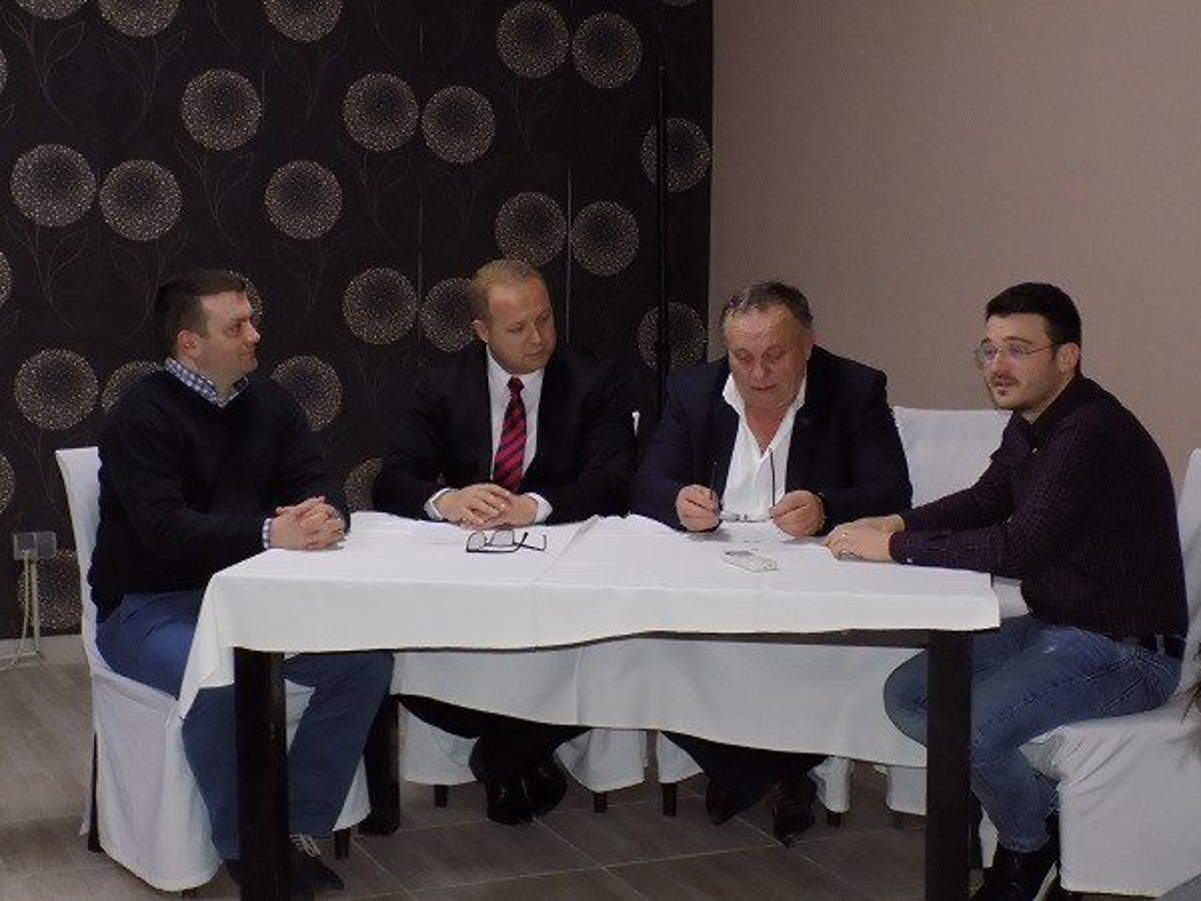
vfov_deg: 24.8
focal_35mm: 59
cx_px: 600
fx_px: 2047
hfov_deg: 32.7
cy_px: 450
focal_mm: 10.5
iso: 500
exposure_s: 1/30
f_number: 4
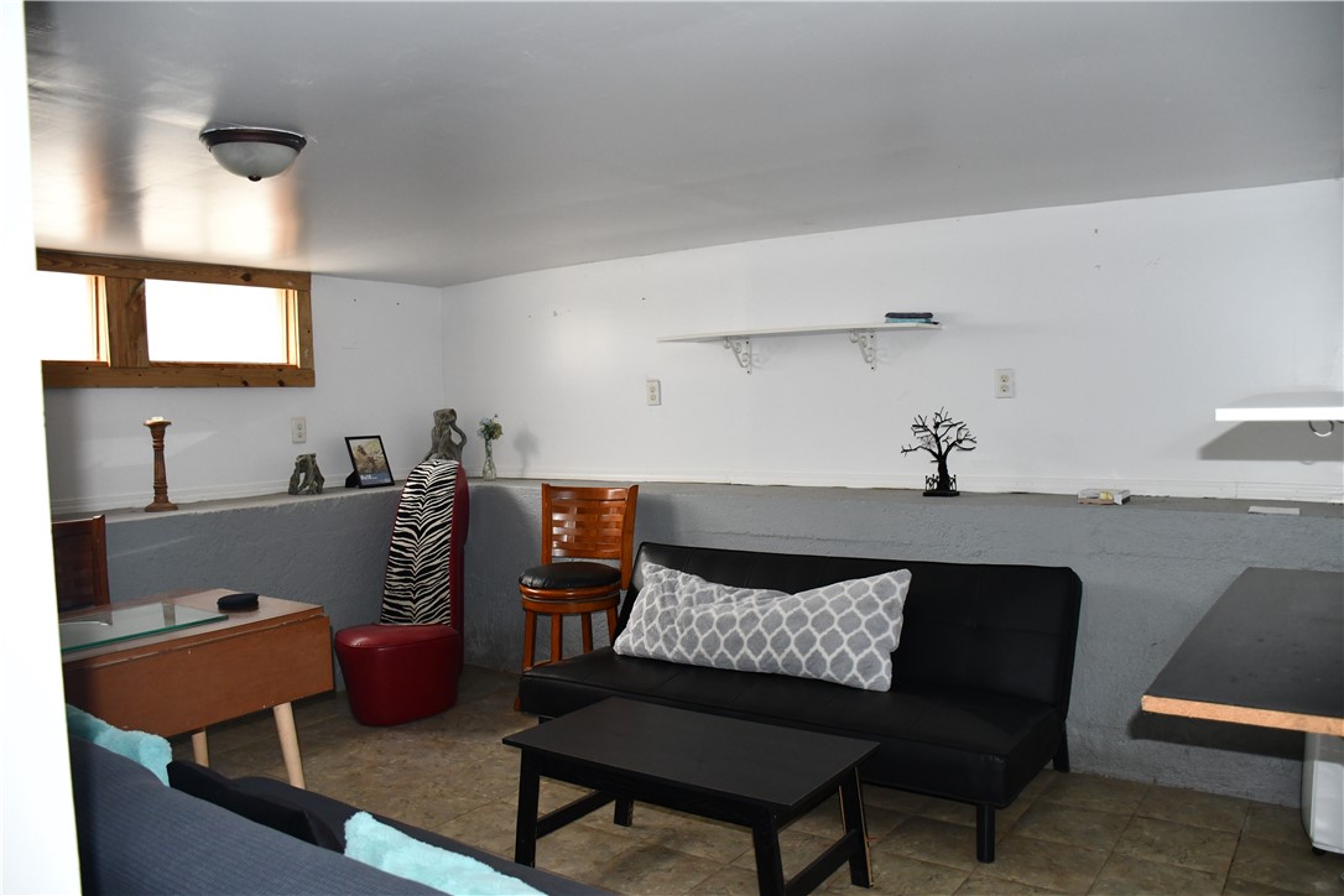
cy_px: 448
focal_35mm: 27
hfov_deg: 67.4
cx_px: 672
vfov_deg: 47.9
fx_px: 1008
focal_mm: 18
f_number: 3.5
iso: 1250
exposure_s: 1/60
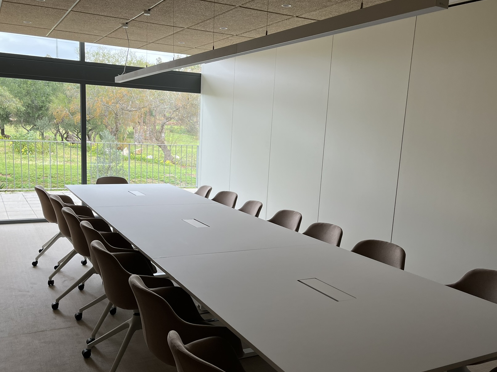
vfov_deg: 42.8
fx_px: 474
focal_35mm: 33
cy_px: 212
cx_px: 237
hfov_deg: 55.3
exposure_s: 1/305
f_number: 1.6
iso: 50
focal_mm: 5.1
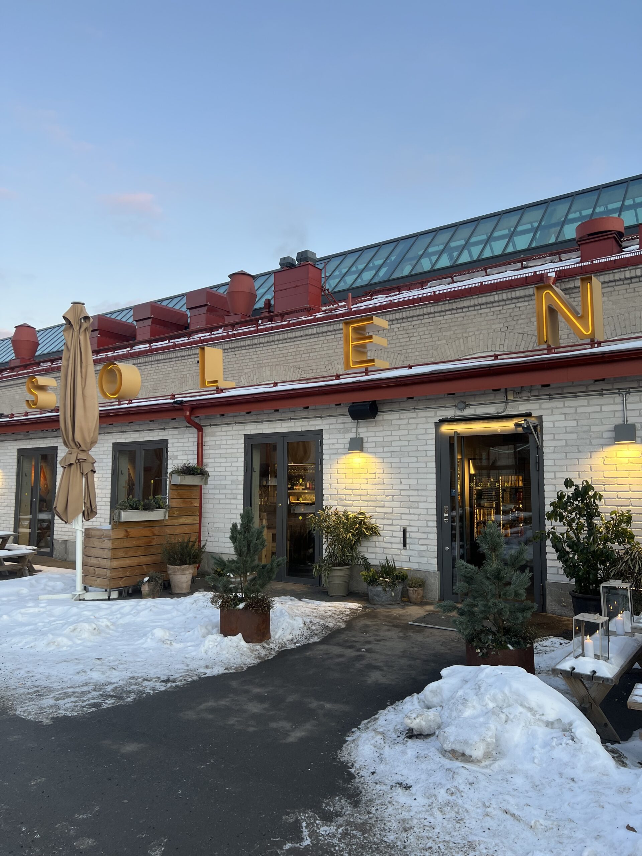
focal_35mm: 26
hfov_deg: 53.1
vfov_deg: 67.3
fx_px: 643
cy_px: 428
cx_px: 321
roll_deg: +0.2
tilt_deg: +5.5
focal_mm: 5.7
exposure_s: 1/121
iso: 40
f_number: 1.5
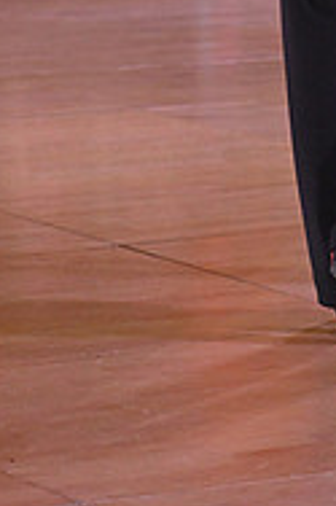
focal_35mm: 253
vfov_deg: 8.0
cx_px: 445
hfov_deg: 5.4
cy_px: -188
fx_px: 3548
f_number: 5
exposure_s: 1/400
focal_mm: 82
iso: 3200
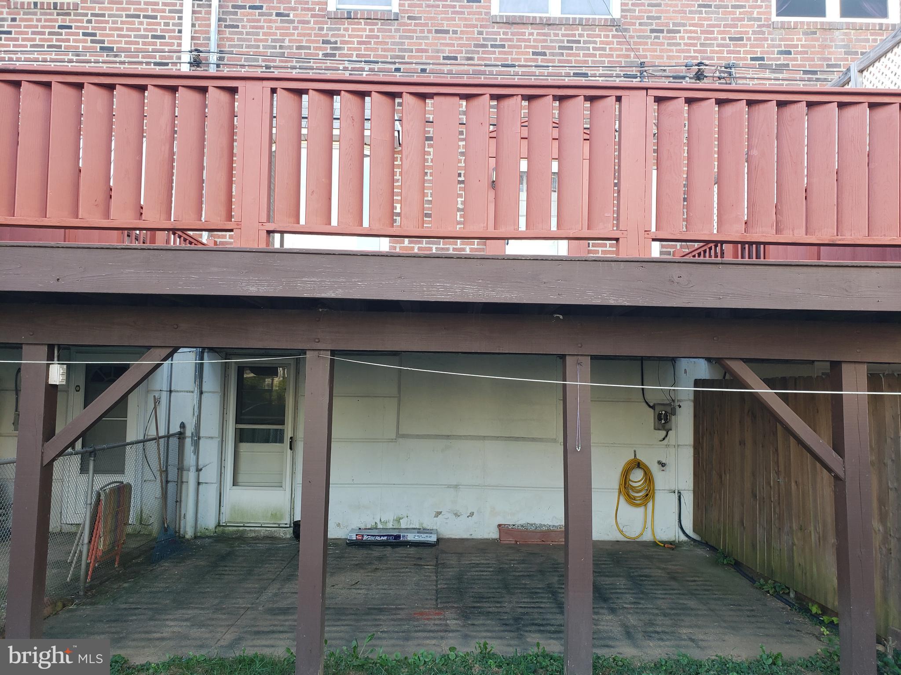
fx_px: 677
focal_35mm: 26
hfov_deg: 67.3
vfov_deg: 53.1
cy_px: 338
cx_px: 450
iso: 80
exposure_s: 1/100
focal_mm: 4.3
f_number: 2.4
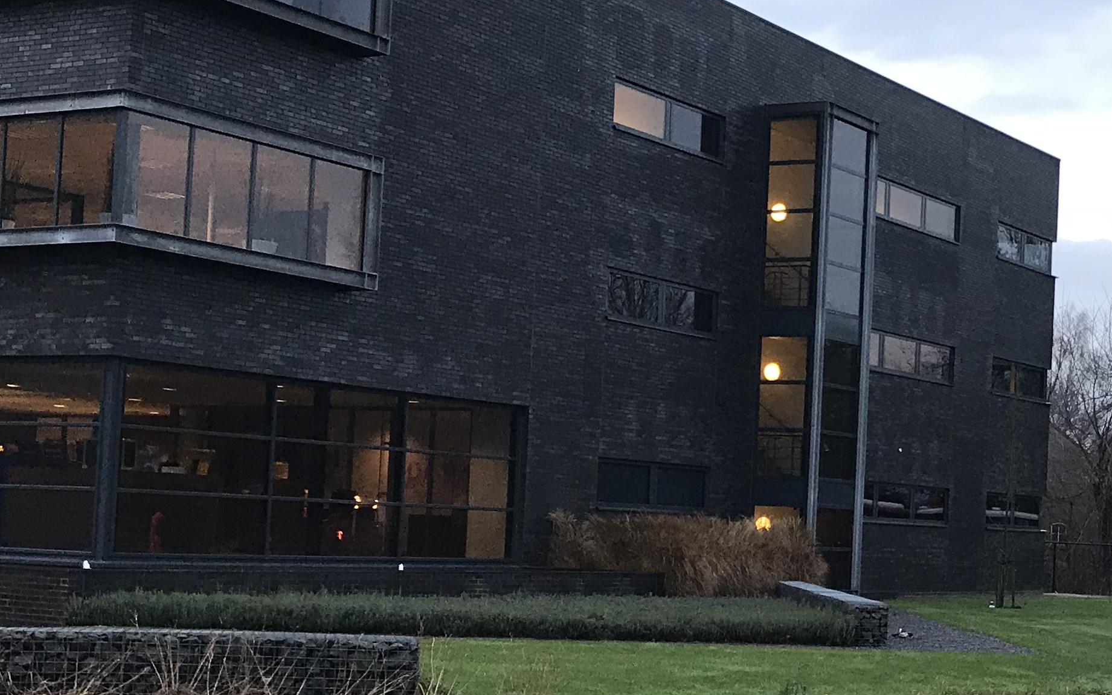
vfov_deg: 19.9
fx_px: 1970
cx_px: 976
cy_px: 503
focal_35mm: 65
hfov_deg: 30.3
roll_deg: -1.8
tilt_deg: +3.1
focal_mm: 3.99
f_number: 1.8
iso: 25
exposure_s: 1/33
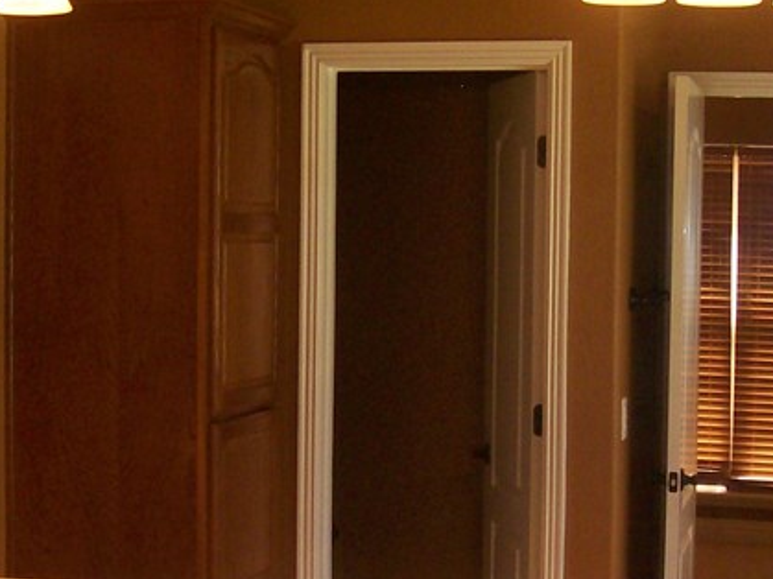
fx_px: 1965
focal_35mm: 88
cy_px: 490
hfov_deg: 22.2
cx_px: 299
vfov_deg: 16.6
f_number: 2.7
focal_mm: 6
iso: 140
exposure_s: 1/64
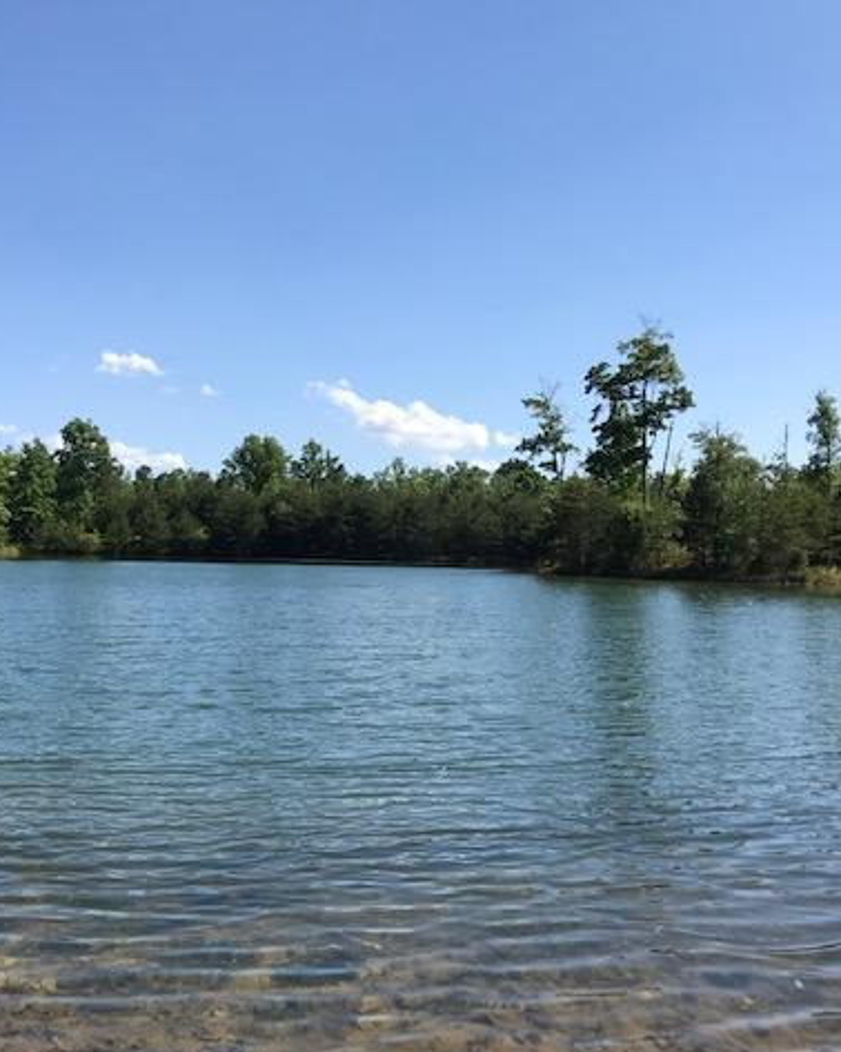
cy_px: 532
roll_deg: -1.6
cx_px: 343
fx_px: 1152
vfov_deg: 49.1
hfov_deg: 40.0
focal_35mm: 37
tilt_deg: -0.1
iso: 20
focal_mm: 3.99
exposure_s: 1/2336
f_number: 1.8
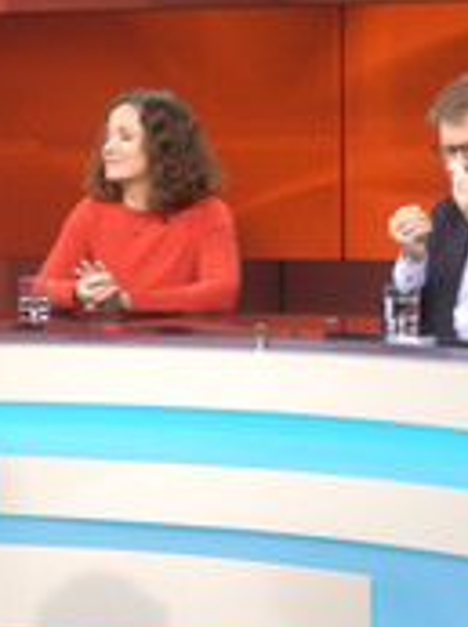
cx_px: 53
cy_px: 341
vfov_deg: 17.4
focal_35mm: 113
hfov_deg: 13.0
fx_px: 2045
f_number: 2.2
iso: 640
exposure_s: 1/250
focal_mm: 30
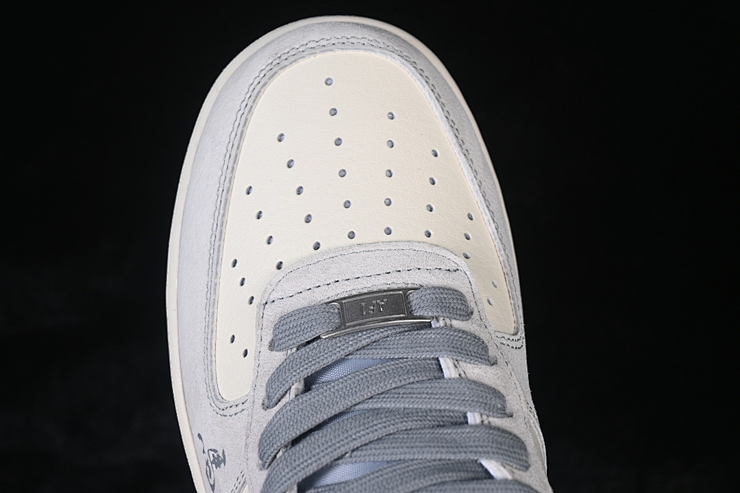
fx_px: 1542
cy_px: 246
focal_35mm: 75
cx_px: 370
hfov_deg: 27.0
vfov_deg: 18.2
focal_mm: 50
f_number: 7.1
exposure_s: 1/80
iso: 160
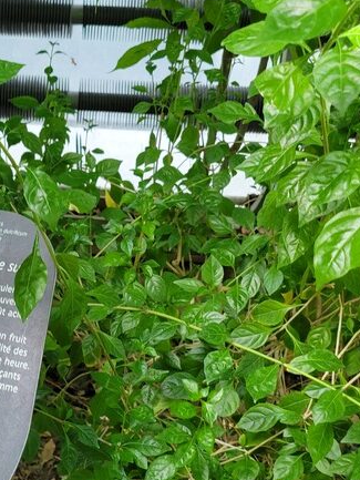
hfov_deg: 23.6
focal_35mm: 60
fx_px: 832
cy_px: 270
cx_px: 19
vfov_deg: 32.1
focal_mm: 5.4
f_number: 1.8
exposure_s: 1/120
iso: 64
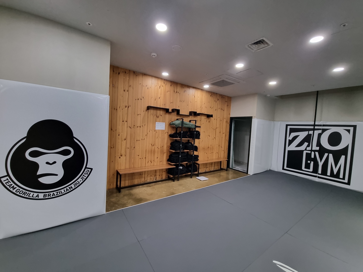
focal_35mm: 13
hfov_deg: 106.2
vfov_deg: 89.9
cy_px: 136
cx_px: 182
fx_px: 136
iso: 640
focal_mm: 2.2
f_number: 2.2
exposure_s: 1/24
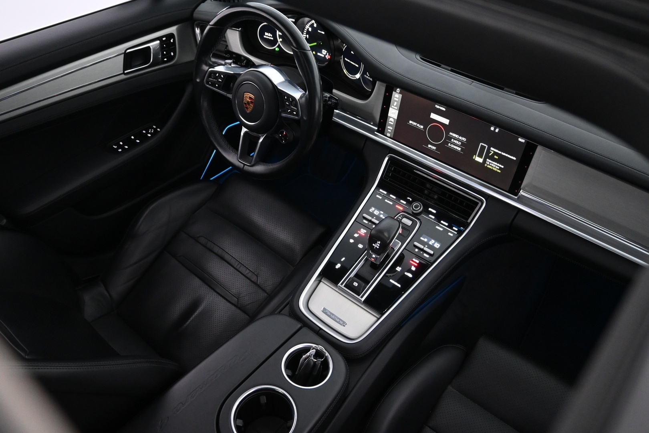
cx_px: 324
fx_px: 527
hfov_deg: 63.2
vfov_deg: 44.6
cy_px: 216
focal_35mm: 29
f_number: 3.8
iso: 2000
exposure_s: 1/30
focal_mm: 19.5
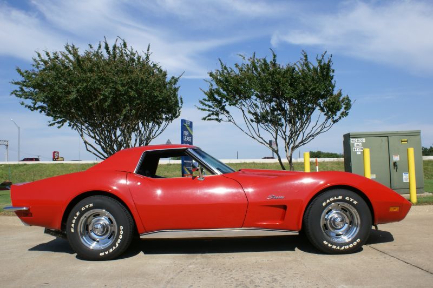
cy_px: 144
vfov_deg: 40.0
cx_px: 216
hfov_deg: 57.2
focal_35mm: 33
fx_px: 397
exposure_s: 1/200
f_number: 10
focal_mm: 22
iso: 100
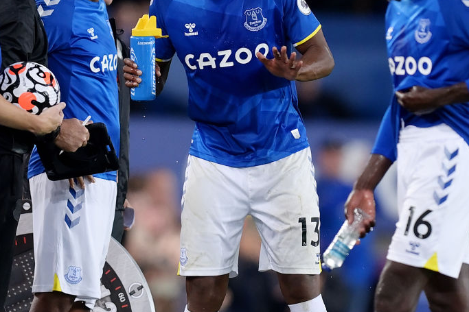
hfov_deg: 3.4
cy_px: 131
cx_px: 207
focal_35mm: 600
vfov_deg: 2.3
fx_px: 7814
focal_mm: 400
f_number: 2.8
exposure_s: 1/1250
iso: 1600
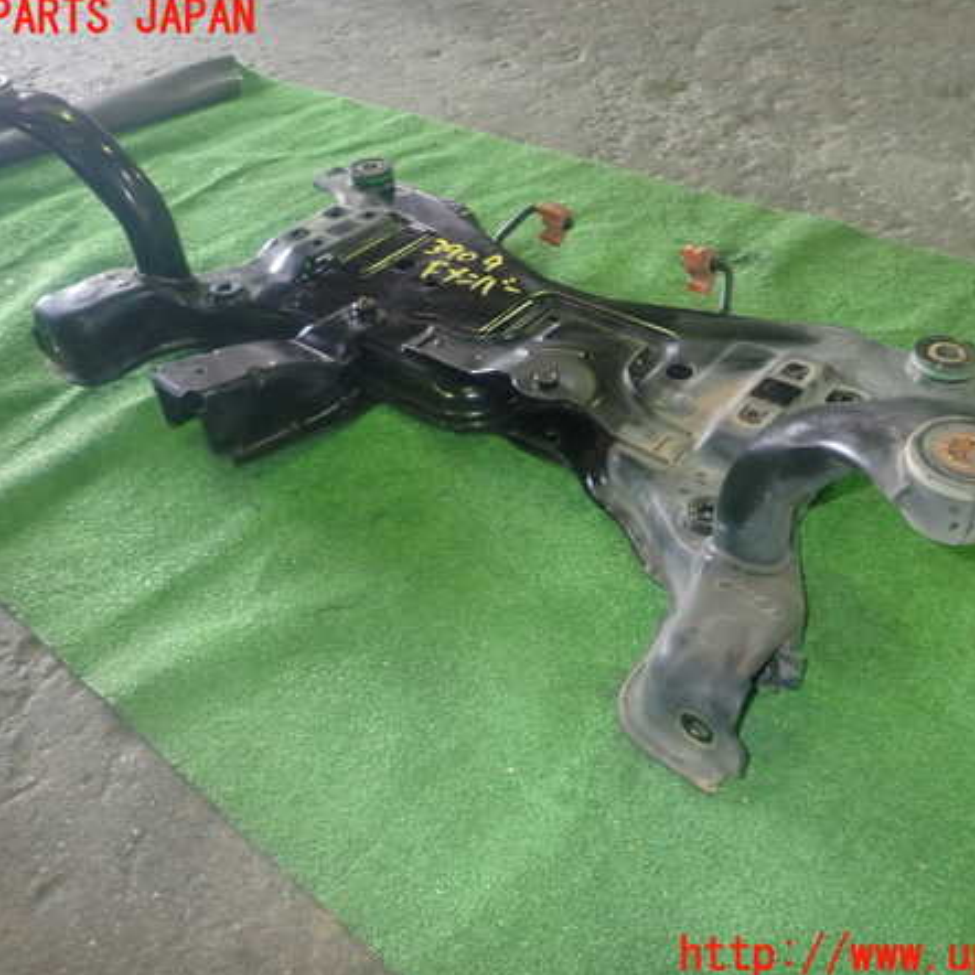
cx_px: 516
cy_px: 488
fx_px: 956
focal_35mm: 30
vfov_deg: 54.0
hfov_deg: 54.0
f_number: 2
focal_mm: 4.5
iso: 320
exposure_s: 1/30
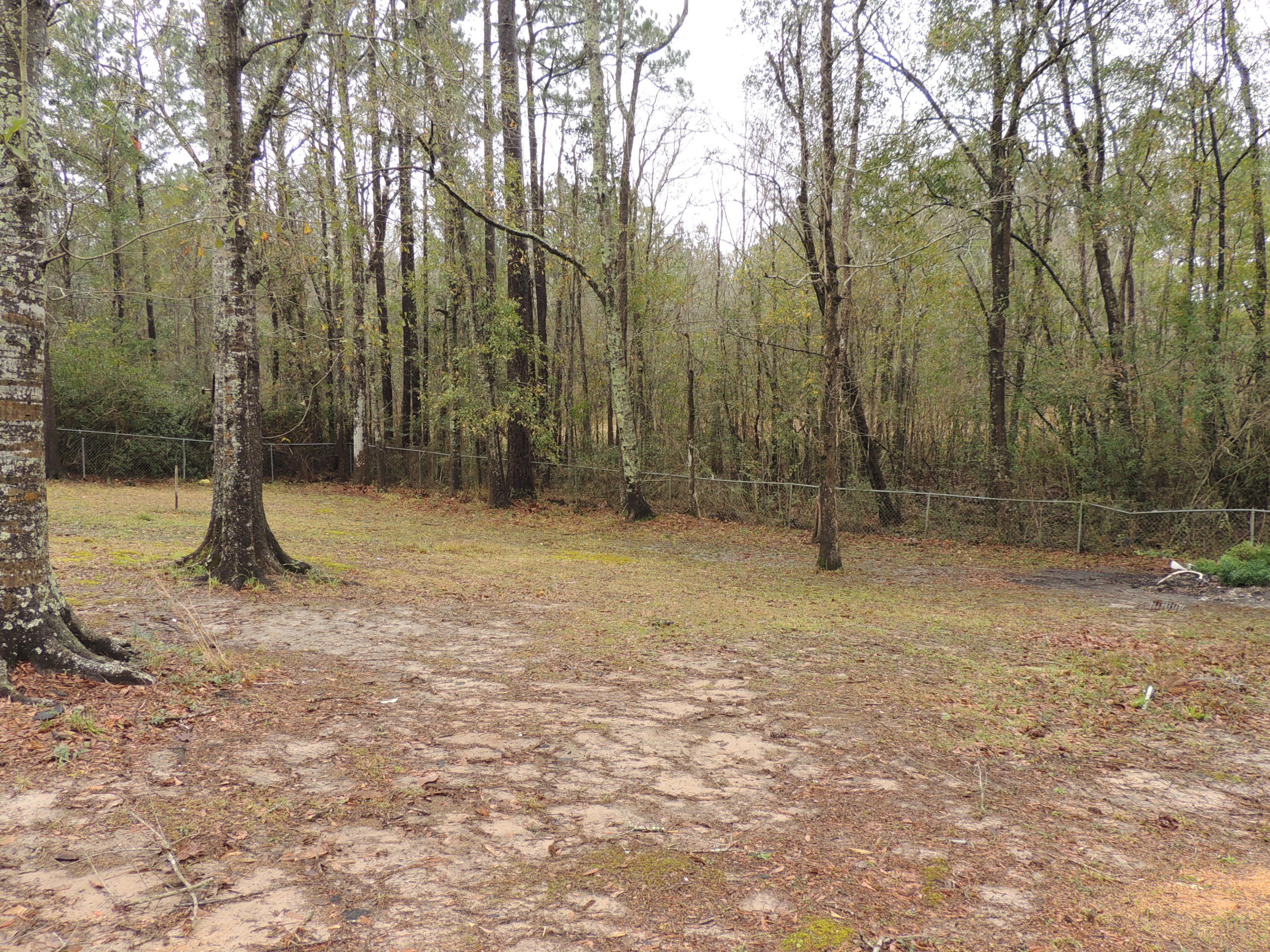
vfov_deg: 49.7
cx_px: 605
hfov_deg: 63.4
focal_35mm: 28
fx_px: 1027
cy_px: 498
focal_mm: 4.3
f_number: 3
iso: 100
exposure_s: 1/40
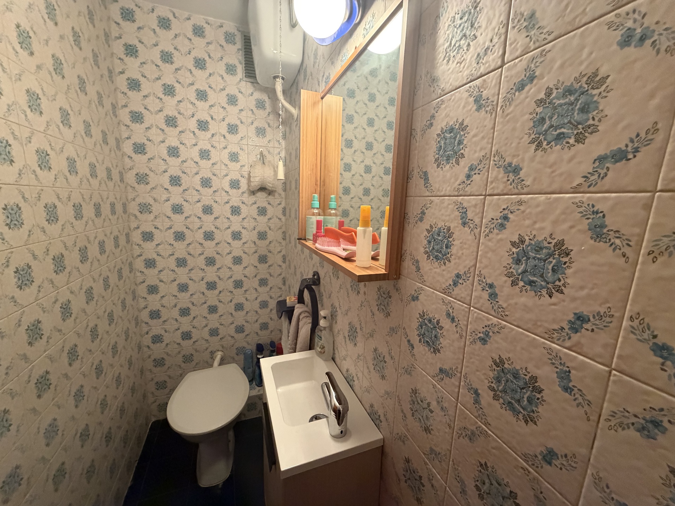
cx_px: 338
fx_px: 273
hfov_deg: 102.1
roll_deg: -1.7
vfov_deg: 85.7
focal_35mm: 14
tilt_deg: -10.6
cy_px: 253
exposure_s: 1/50
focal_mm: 2.22
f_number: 2.2
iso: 640
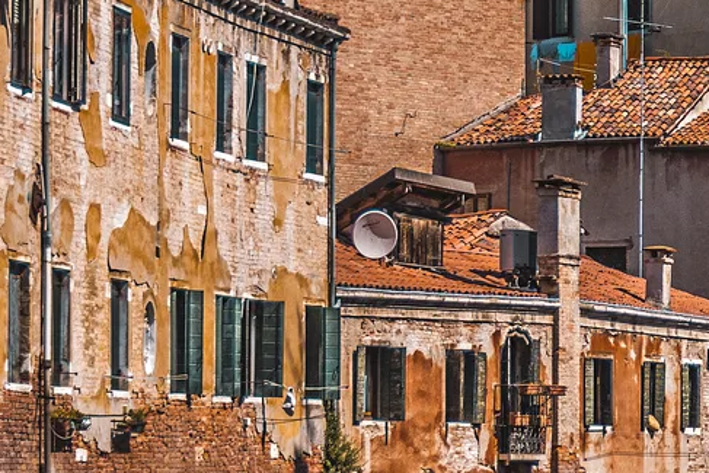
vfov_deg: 6.8
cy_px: 383
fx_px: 3960
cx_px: 798
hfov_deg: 10.1
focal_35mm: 201
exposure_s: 1/4000
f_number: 3.3
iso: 500
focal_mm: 34
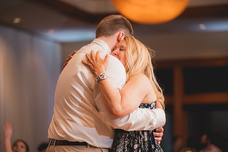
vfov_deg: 10.7
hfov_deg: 16.0
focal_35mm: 128
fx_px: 811
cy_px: 76
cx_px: 114
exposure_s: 1/250
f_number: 2.8
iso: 1000
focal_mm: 128
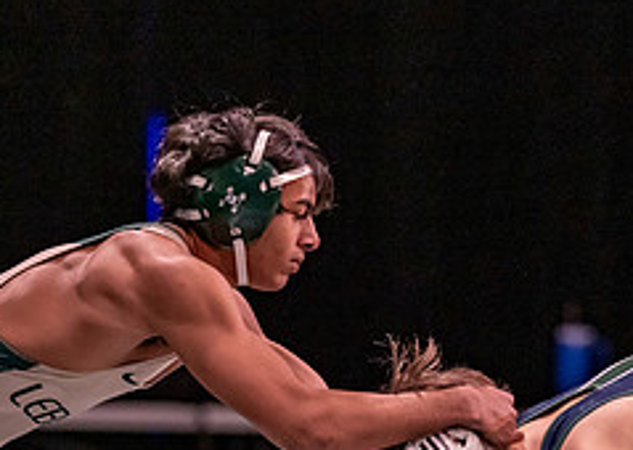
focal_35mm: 344
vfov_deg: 4.2
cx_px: 326
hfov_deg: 5.9
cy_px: 450
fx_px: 6176
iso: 2000
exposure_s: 1/800
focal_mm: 135
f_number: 1.8
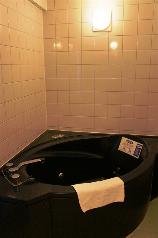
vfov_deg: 62.0
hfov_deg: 43.5
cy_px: 119
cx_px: 79
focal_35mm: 30
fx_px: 198
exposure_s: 1/30
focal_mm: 20
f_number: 3.5
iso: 1600
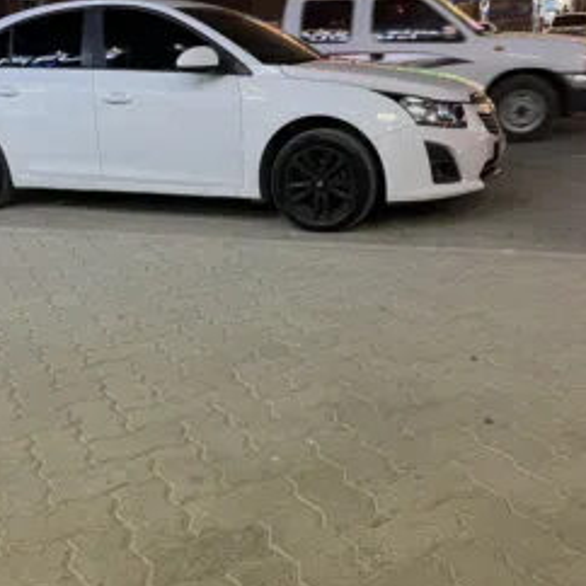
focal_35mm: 38
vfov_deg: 43.8
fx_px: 728
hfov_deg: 43.7
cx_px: 237
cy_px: 266
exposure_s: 1/50
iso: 160
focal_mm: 5.1
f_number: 1.6
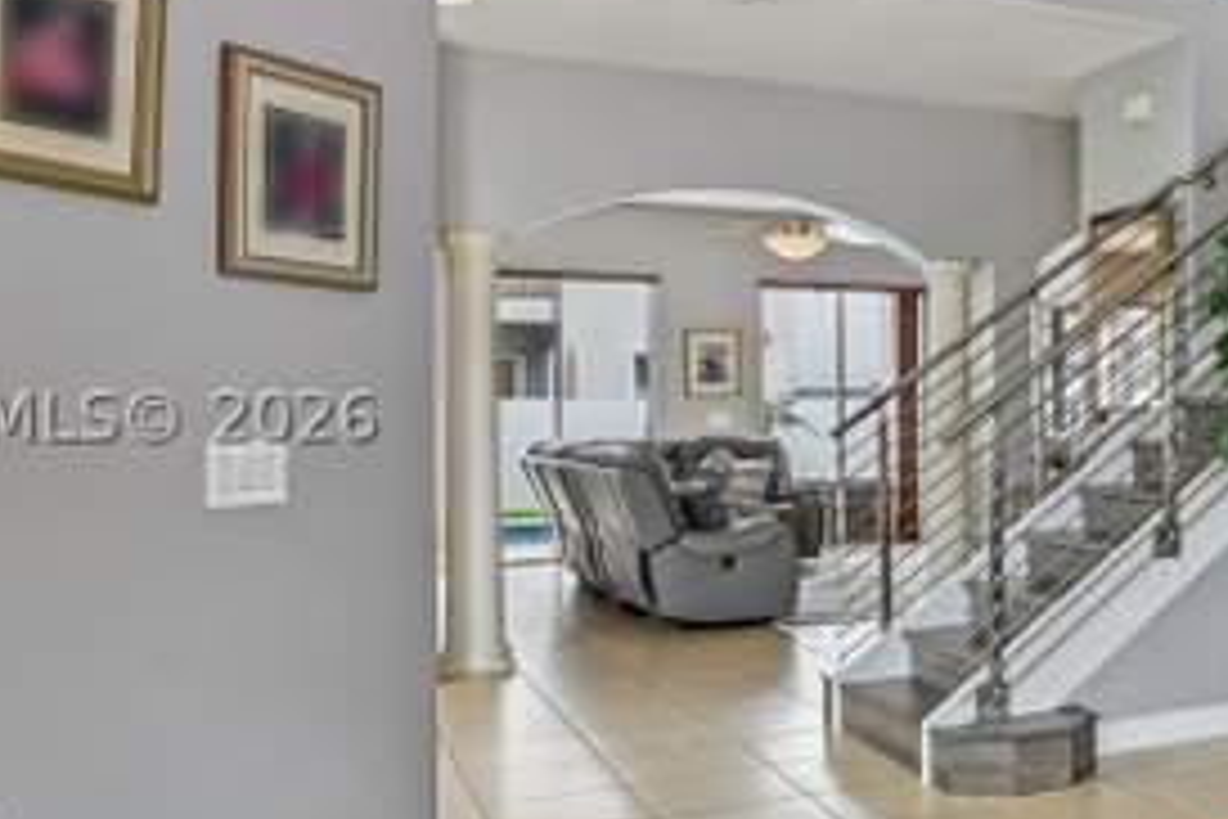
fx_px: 1398
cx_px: 1210
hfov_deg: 41.6
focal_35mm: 41
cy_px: 412
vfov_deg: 32.6
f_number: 9
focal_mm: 14
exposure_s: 1/25
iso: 320
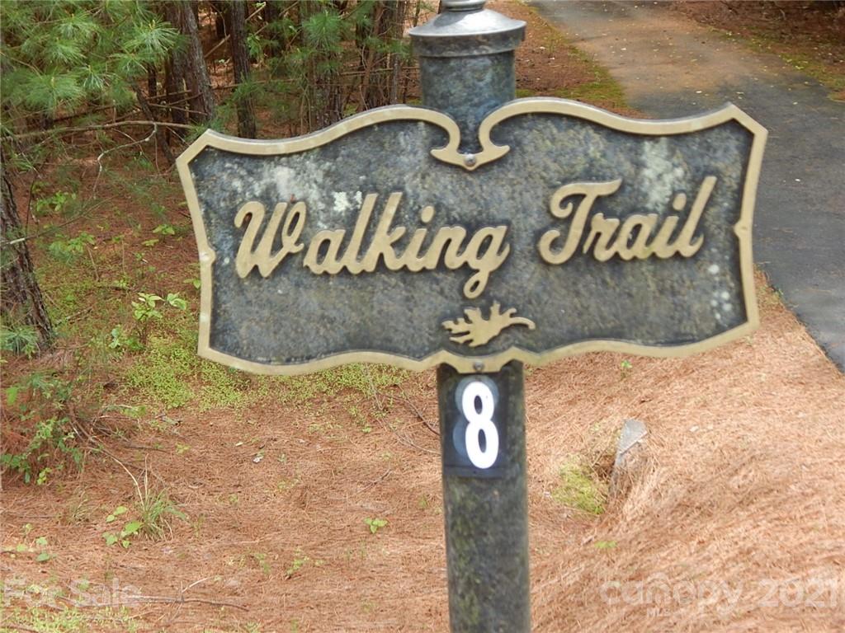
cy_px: 316
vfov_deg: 27.0
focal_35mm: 54
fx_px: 1318
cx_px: 422
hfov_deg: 35.5
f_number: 3.8
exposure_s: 1/100
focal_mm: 9.7
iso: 125
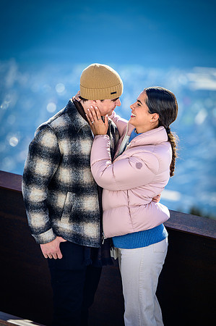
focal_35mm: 150
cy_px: 163
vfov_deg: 13.7
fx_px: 1353
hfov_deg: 9.1
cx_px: 108
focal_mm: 150
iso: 100
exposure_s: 1/1000
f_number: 3.2
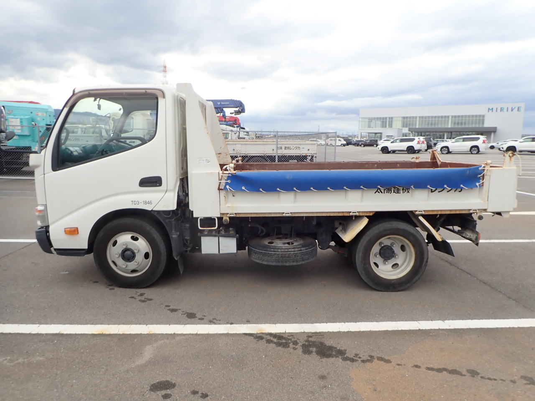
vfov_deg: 54.9
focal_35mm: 25
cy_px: 200
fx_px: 386
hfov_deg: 69.4
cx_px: 268
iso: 100
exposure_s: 1/400
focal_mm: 4.5
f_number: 2.8
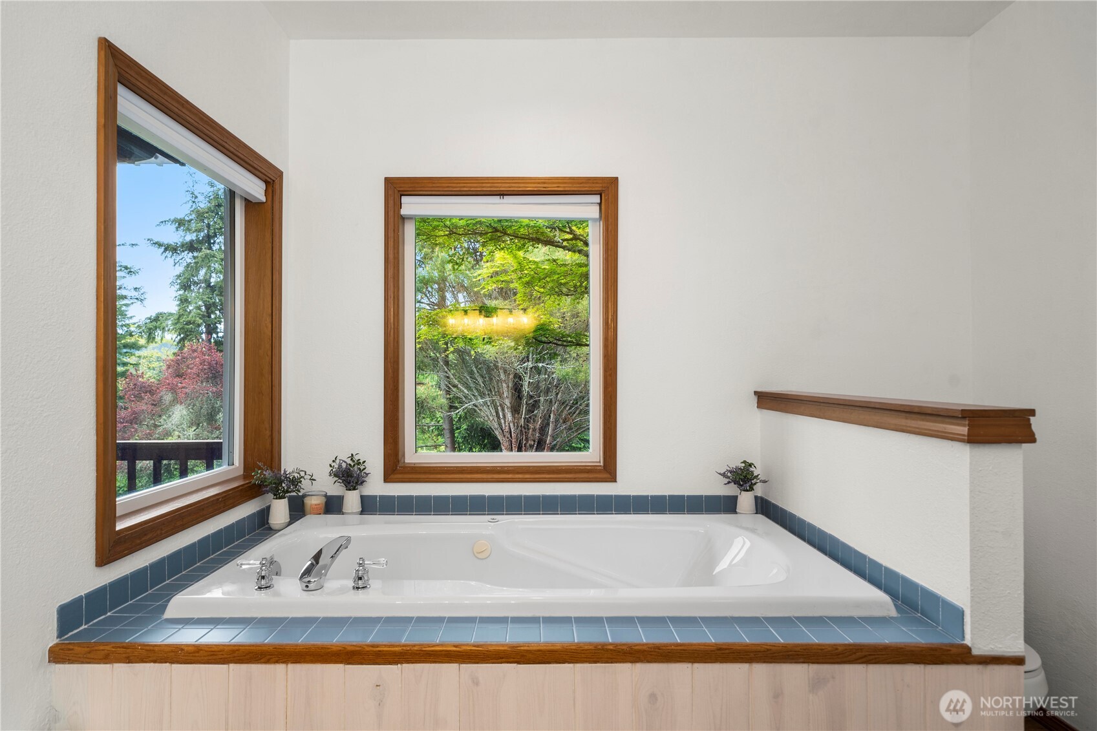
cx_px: 548
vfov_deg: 67.4
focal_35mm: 18
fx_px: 548
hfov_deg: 90.0
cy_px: 366
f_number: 7.1
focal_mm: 18
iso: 125
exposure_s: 1/60
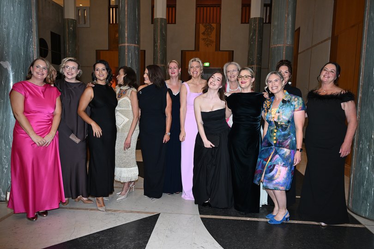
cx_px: 187
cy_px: 124
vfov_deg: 53.1
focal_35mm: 24
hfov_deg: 73.7
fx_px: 249
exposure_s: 1/250
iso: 1000
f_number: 3.5
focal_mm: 24
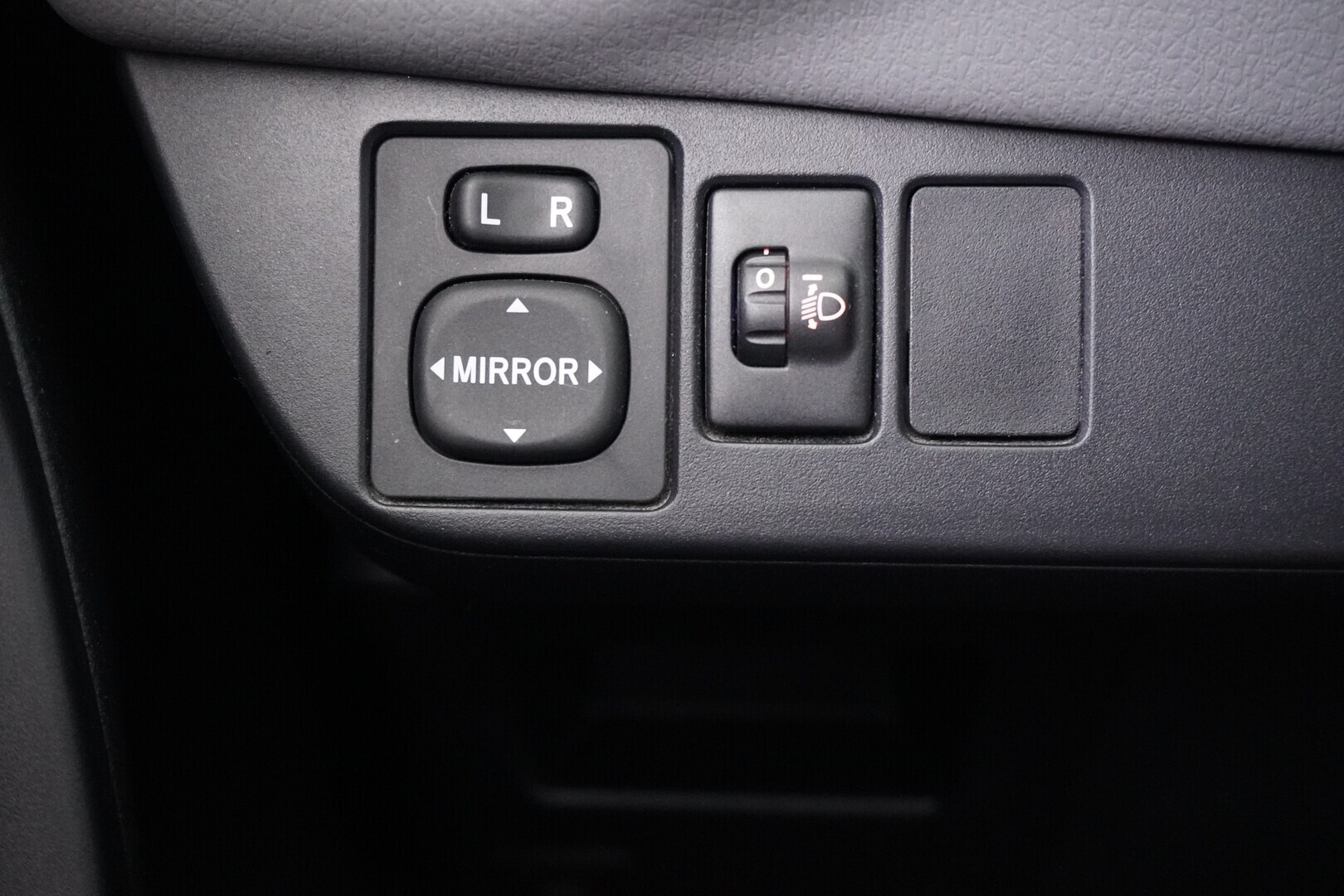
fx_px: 1456
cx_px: 672
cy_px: 448
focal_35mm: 39
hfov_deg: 49.6
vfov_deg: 34.2
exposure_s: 1/8
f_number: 4.5
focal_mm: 26
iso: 6400
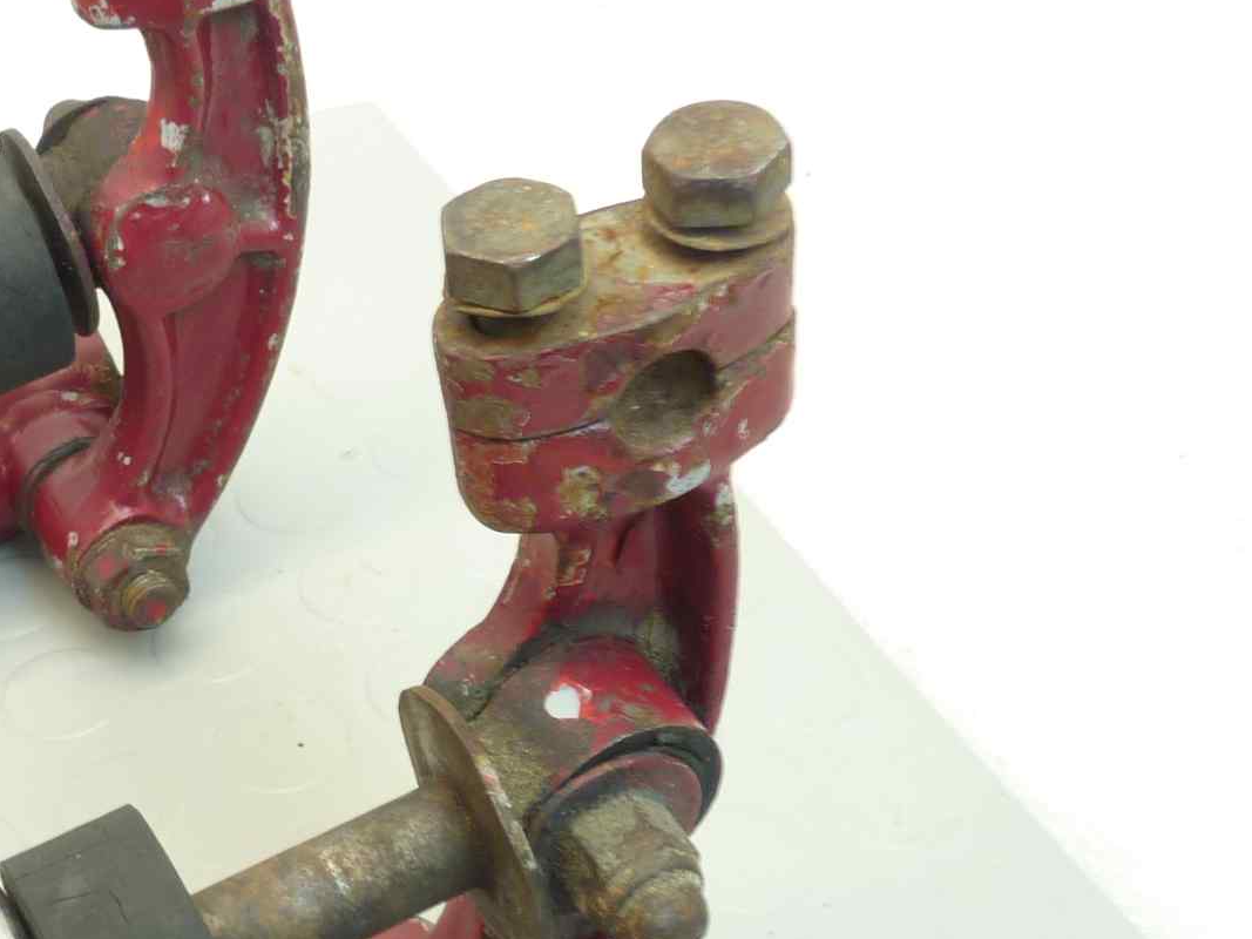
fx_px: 2170
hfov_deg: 31.8
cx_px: 372
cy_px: 681
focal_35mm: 60
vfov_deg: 24.2
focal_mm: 4.1
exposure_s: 1/10
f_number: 3.3
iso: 80
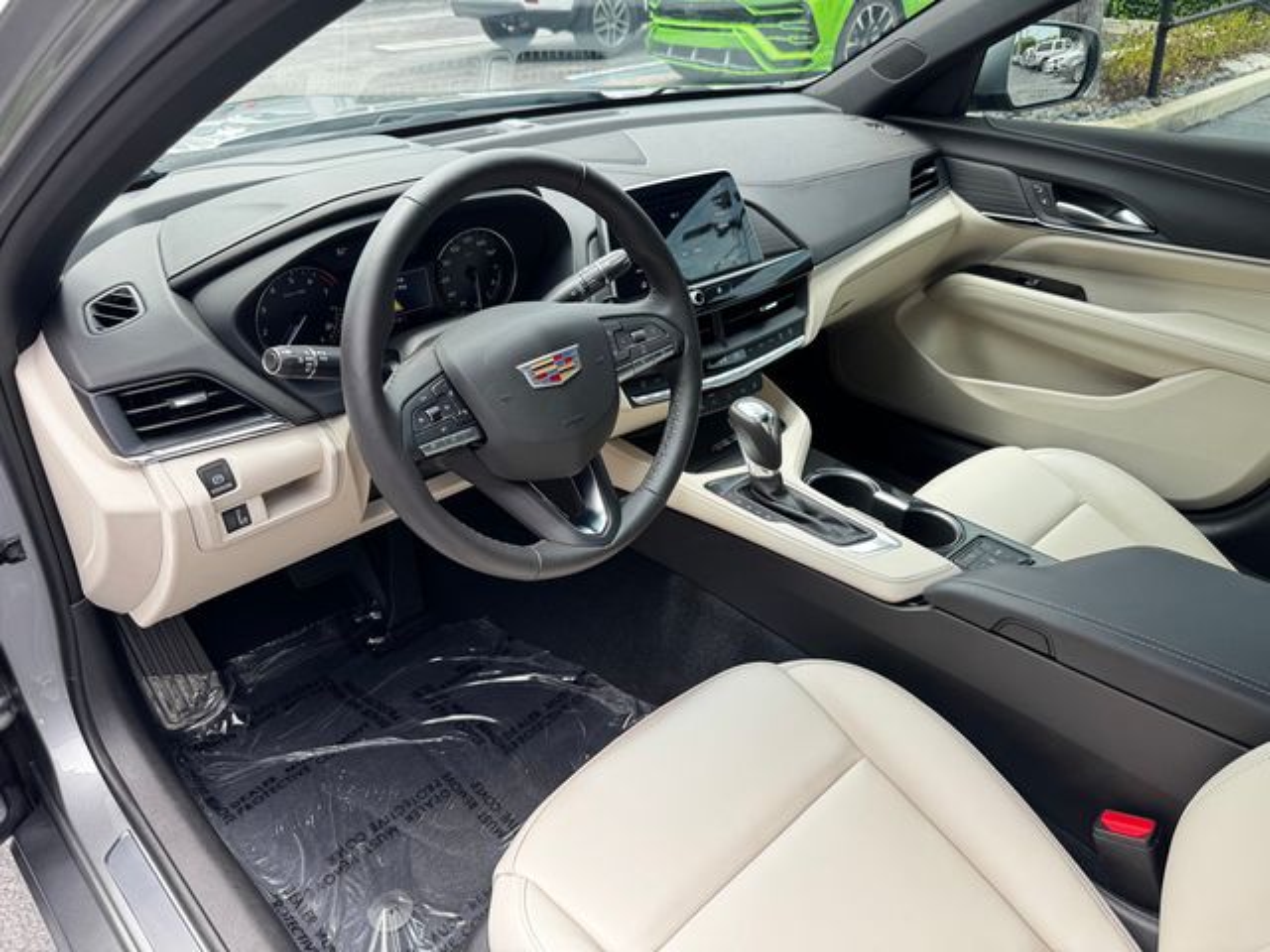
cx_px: 635
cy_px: 476
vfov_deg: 56.8
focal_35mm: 24
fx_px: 881
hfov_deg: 71.6
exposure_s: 1/340
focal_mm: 6.76
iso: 80
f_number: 1.78
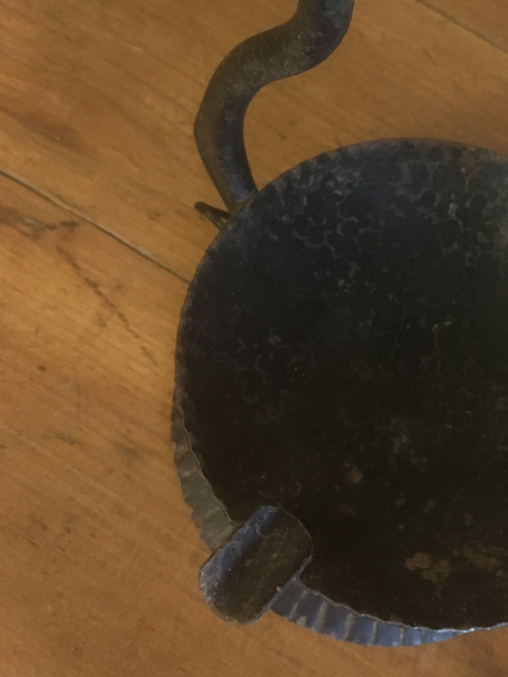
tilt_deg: -59.9
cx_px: 438
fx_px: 1037
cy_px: 188
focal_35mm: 53
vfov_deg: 35.5
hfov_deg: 26.8
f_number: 2.2
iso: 200
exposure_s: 1/20
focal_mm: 4.15
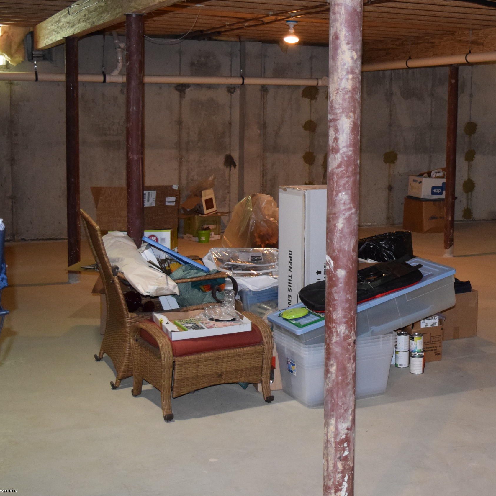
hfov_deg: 29.4
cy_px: 215
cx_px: 408
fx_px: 920
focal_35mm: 57
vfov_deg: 30.1
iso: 2800
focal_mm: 25
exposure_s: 1/60
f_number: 4
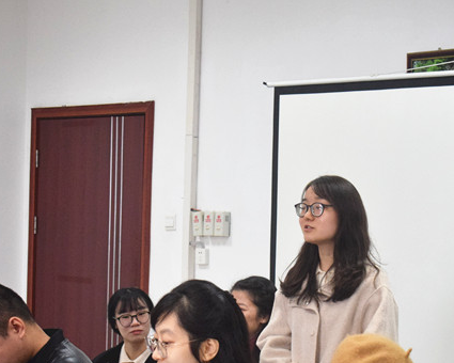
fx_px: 1424
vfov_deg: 14.5
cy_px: 249
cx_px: 327
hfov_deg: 18.0
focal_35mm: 106
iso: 1600
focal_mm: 40
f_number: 5
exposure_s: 1/100
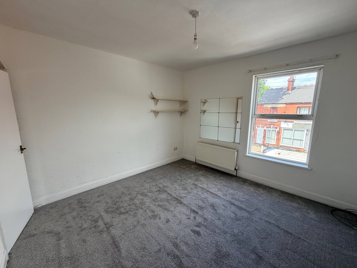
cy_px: 134
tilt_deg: -9.4
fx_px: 144
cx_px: 178
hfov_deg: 102.1
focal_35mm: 14
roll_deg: +0.5
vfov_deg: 85.7
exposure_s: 1/121
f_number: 2.2
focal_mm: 2.22
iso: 80
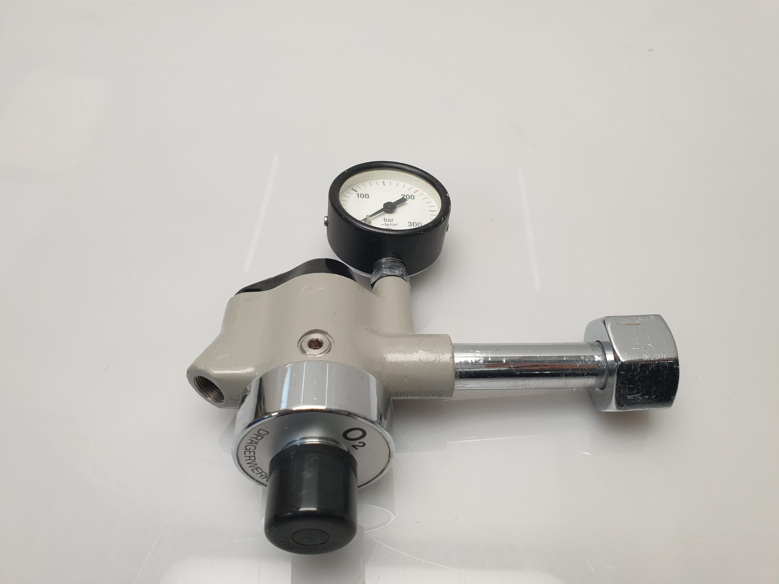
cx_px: 390
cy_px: 292
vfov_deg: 53.1
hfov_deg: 67.3
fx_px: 585
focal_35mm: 26
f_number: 2.4
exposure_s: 1/50
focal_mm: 4.3
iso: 64
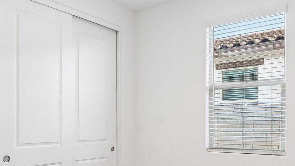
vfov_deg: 30.0
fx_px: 305
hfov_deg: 51.3
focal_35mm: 39
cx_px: 177
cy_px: 121
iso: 400
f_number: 8
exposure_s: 1/25
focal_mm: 16
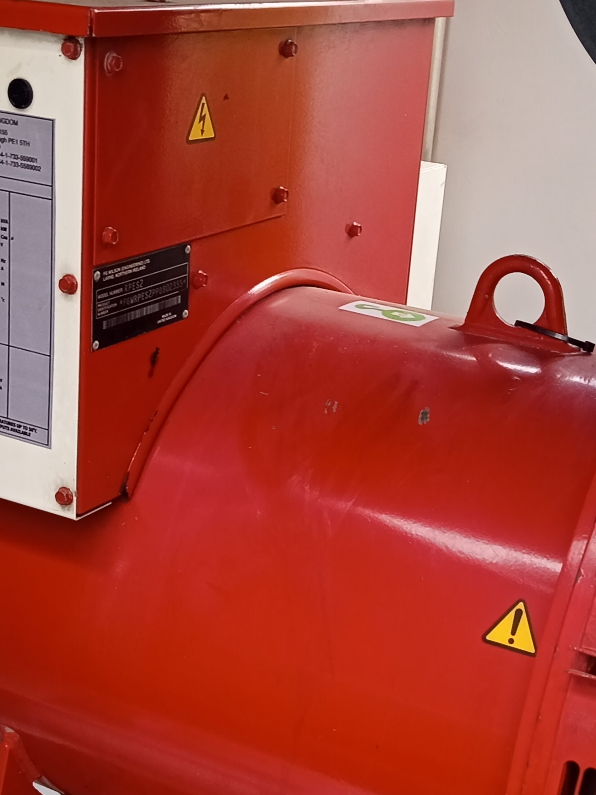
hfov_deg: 23.7
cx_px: 298
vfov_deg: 31.2
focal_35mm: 62
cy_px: 398
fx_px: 1423
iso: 148
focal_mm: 5.24
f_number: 1.7
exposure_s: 1/100
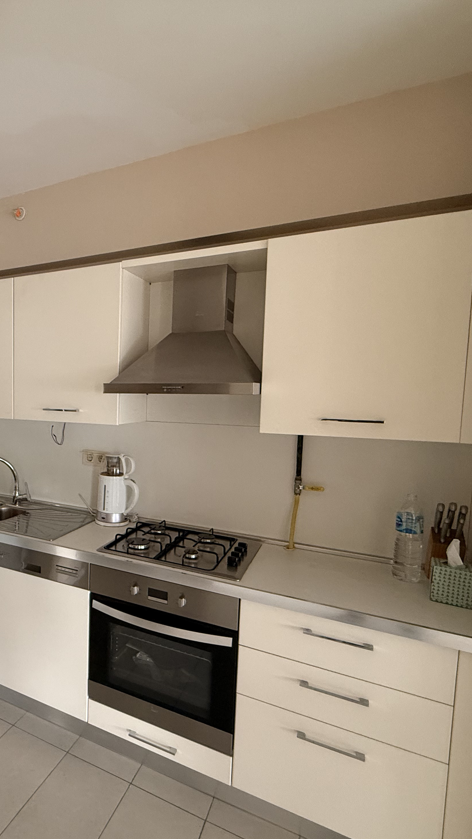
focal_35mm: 21
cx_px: 78
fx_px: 467
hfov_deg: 49.6
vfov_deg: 83.8
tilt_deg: -4.0
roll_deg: -0.8
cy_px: 430
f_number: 2.2
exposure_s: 1/60
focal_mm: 2.22
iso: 400
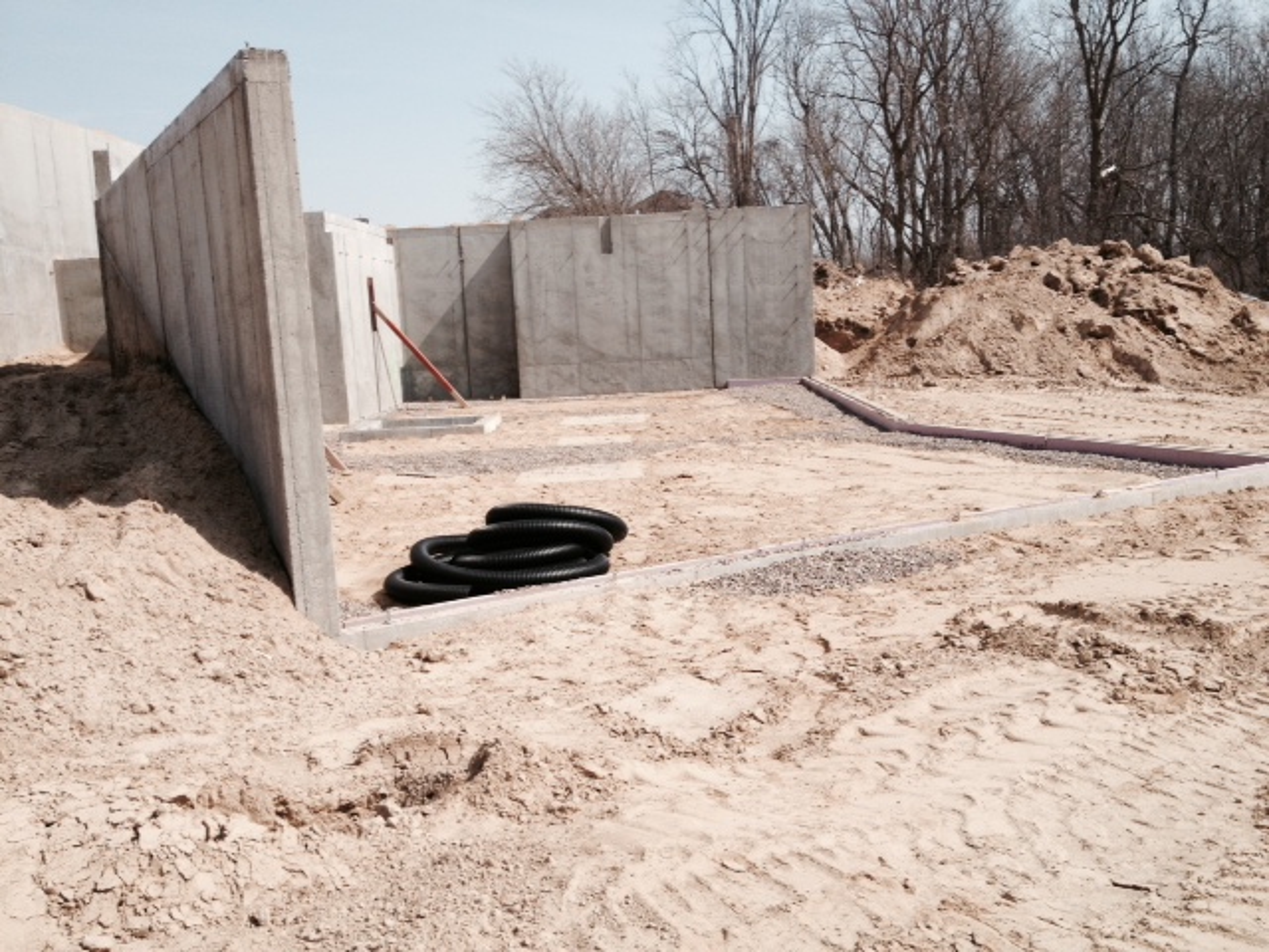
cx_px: 634
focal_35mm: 35
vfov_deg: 40.7
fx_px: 1283
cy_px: 476
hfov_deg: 52.6
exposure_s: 1/2304
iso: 50
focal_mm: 4.28
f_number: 2.4
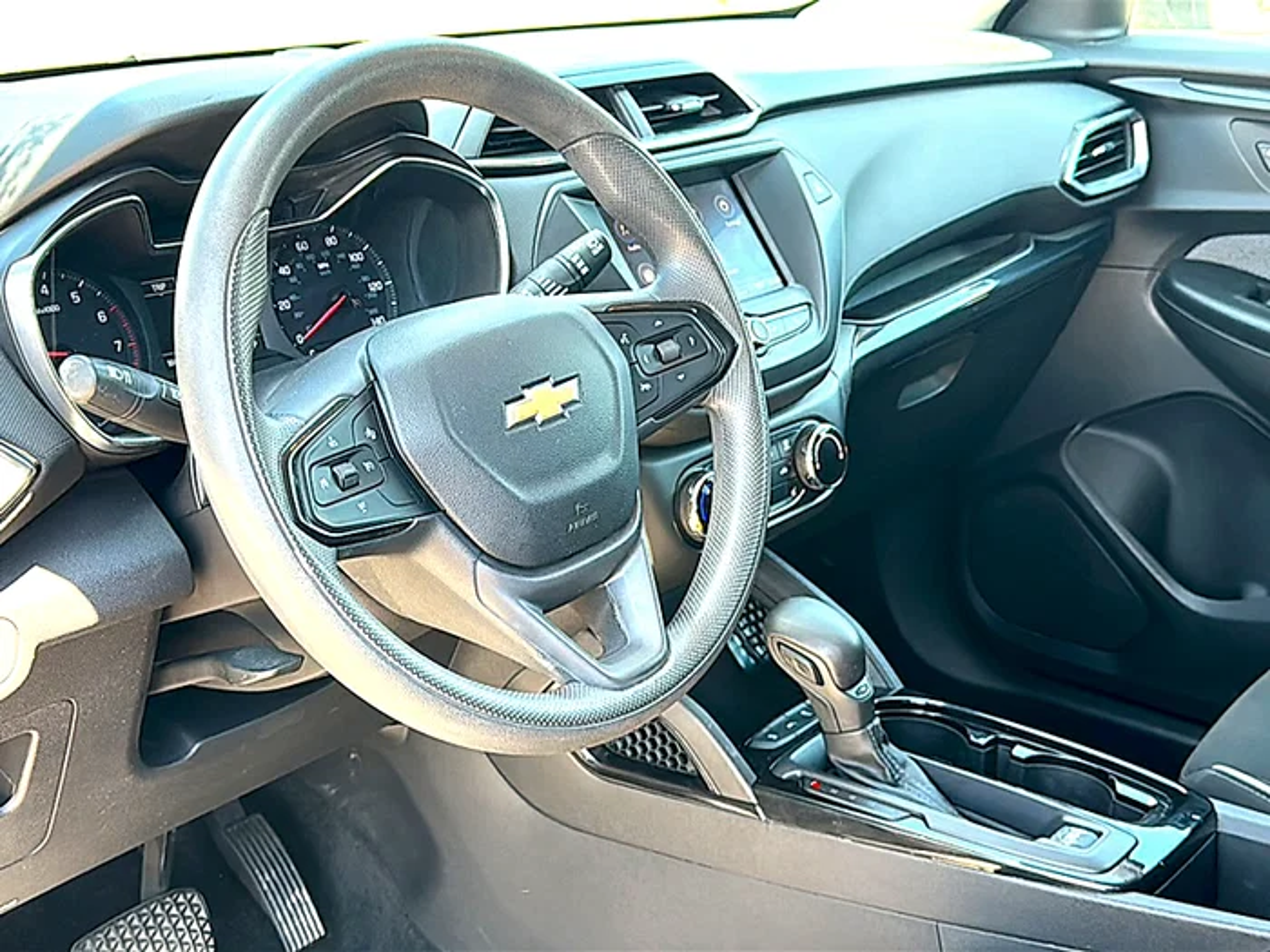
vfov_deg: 37.7
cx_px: 635
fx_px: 1394
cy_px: 476
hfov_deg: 49.0
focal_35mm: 38
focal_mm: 6.86
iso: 125
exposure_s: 1/171
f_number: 1.78
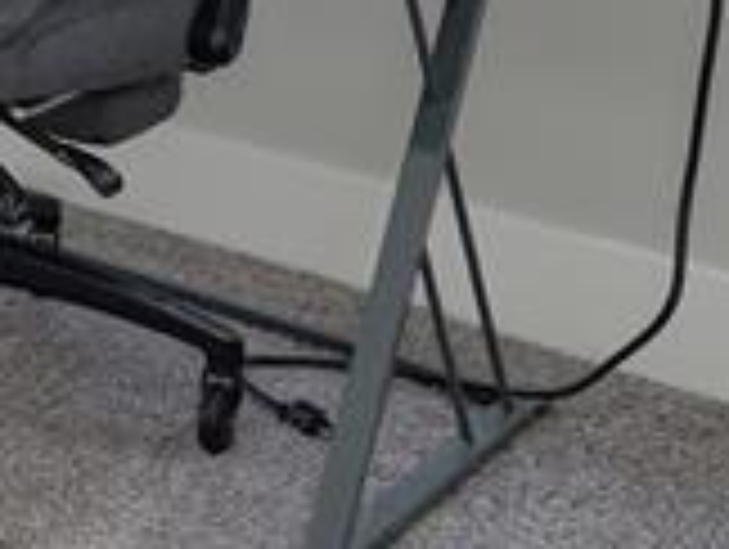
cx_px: -972
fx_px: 2046
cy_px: -567
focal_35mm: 97
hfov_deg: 14.3
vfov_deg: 13.1
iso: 100
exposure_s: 1/800
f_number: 4
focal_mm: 16
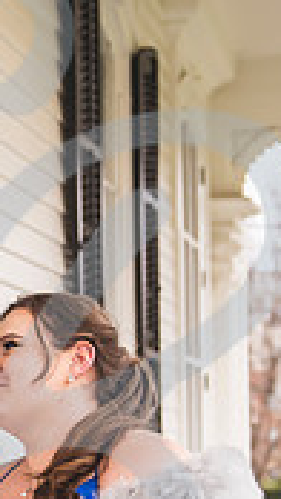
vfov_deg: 20.4
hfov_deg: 11.4
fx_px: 1363
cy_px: 430
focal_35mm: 103
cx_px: -97
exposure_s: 1/250
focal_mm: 38
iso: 100
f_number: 2.8
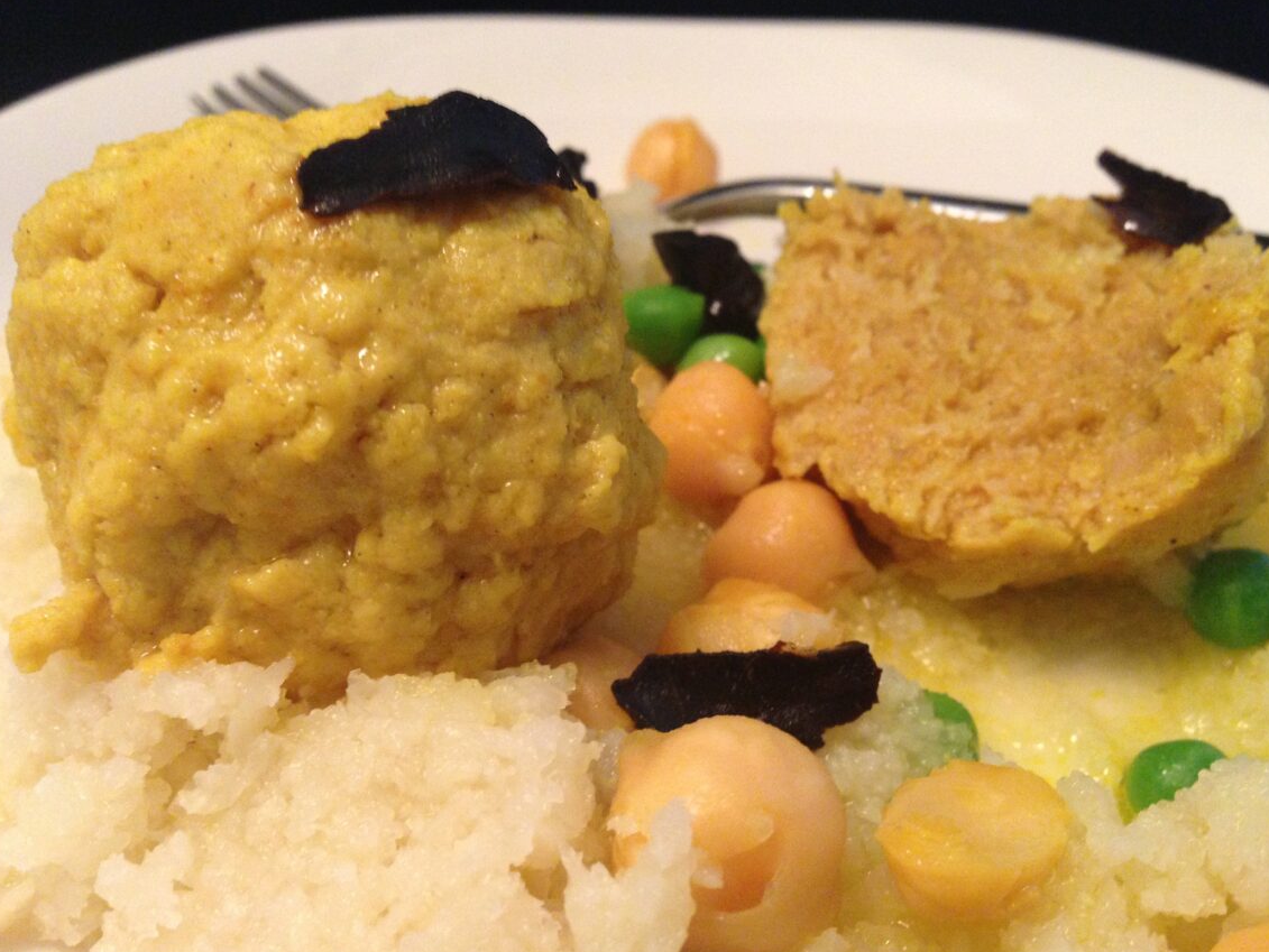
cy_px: 498
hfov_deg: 52.6
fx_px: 1283
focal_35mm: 35
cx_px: 646
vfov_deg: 40.7
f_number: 2.4
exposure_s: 1/20
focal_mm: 4.12
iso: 320
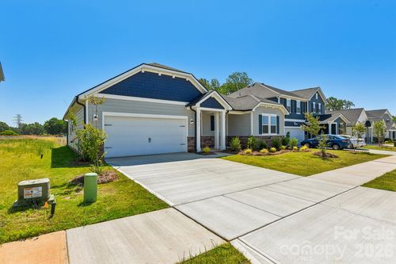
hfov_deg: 90.0
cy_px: 132
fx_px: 198
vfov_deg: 67.3
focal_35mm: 18
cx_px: 198
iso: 200
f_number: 8
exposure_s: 1/1250
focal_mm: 18
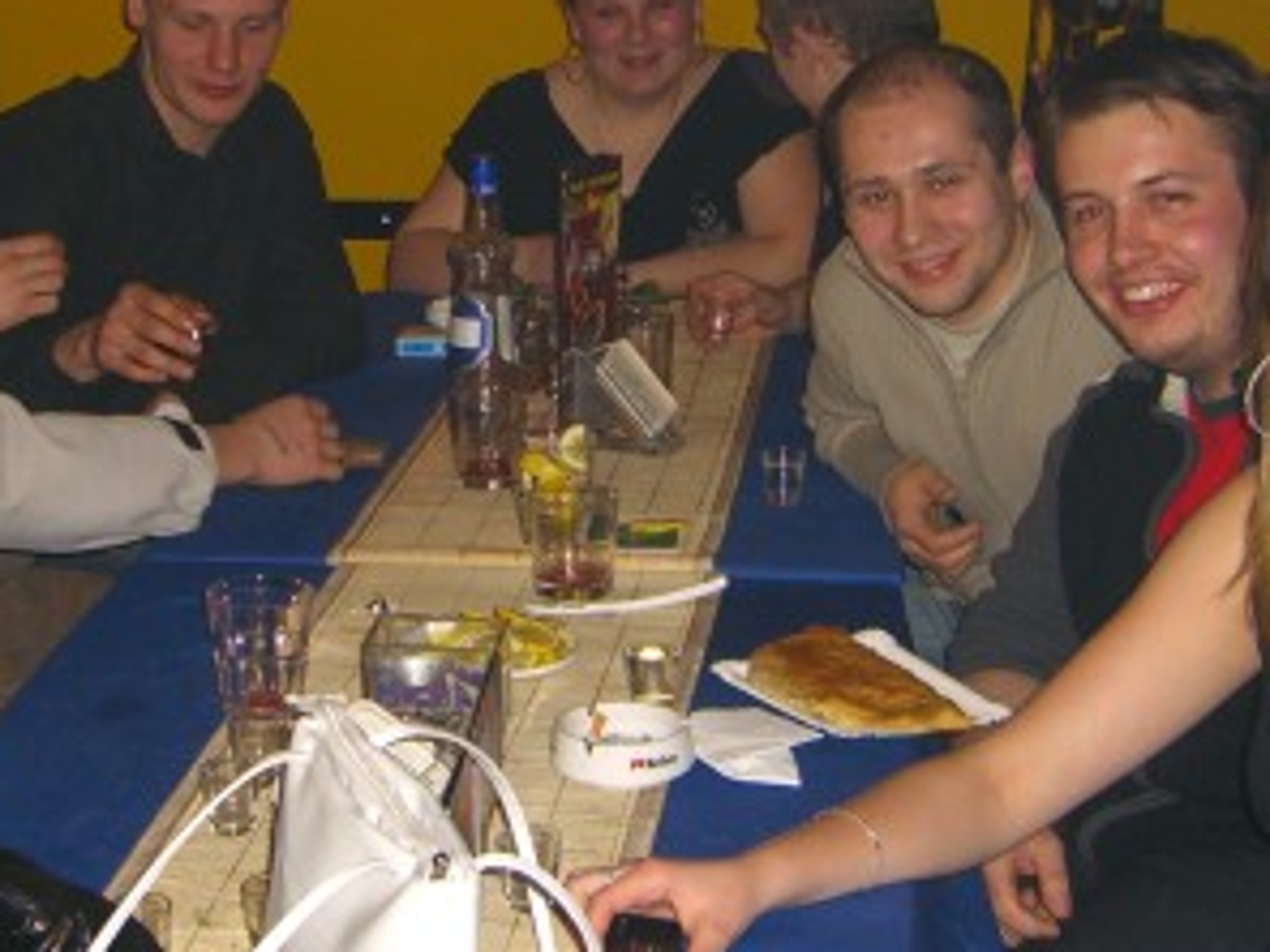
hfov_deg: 25.3
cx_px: 498
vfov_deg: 19.1
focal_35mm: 77
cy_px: 304
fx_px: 2825
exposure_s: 1/60
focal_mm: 7.9
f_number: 2.8
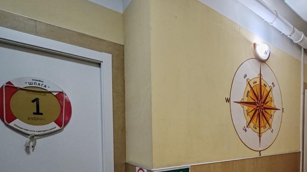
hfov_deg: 74.3
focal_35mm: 24
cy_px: 144
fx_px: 195
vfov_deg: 44.7
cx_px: 201
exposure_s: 1/33
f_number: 2.2
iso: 400
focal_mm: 1.96
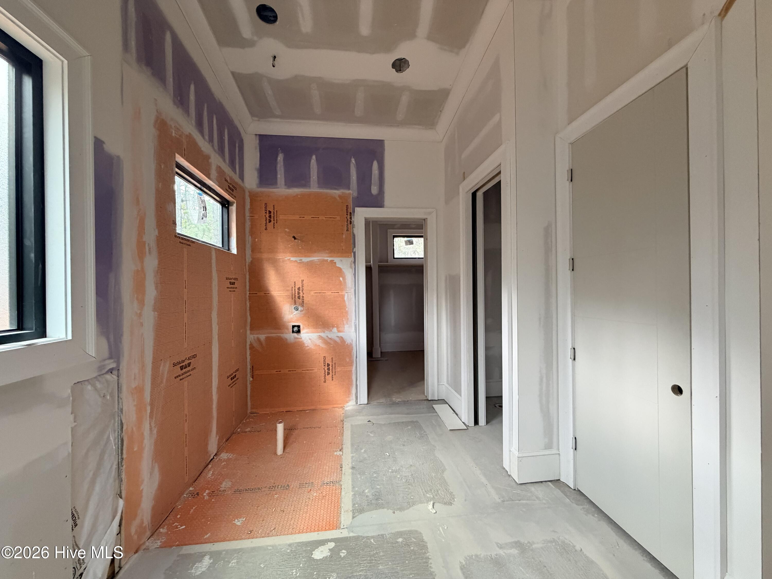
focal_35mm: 14
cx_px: 386
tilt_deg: -1.2
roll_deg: +0.9
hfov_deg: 102.1
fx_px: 312
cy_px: 290
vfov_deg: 85.7
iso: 320
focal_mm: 2.22
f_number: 2.2
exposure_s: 1/88
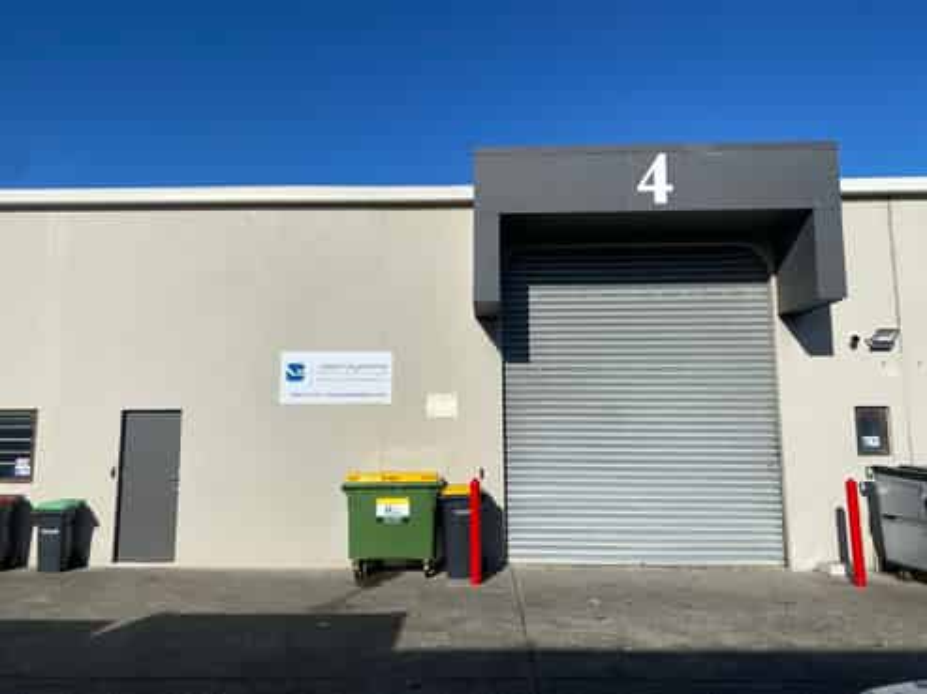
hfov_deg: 67.3
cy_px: 347
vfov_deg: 53.0
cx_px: 464
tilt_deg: +8.2
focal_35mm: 26
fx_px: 696
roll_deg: -0.9
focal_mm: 4.25
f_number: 1.8
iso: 32
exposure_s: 1/5495
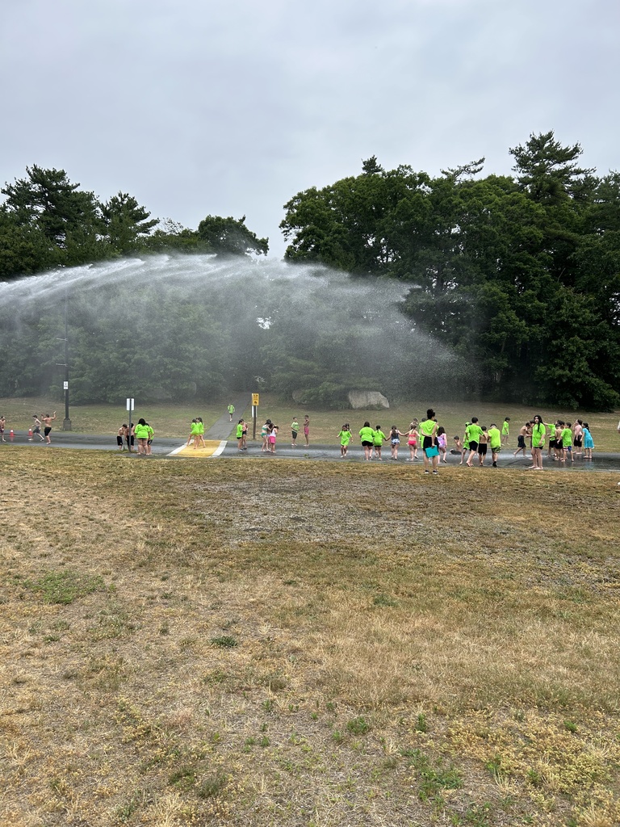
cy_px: 414
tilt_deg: -1.6
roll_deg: -1.2
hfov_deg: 53.1
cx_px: 310
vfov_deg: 67.3
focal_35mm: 26
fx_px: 621
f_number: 1.5
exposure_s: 1/1449
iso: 50
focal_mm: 5.7
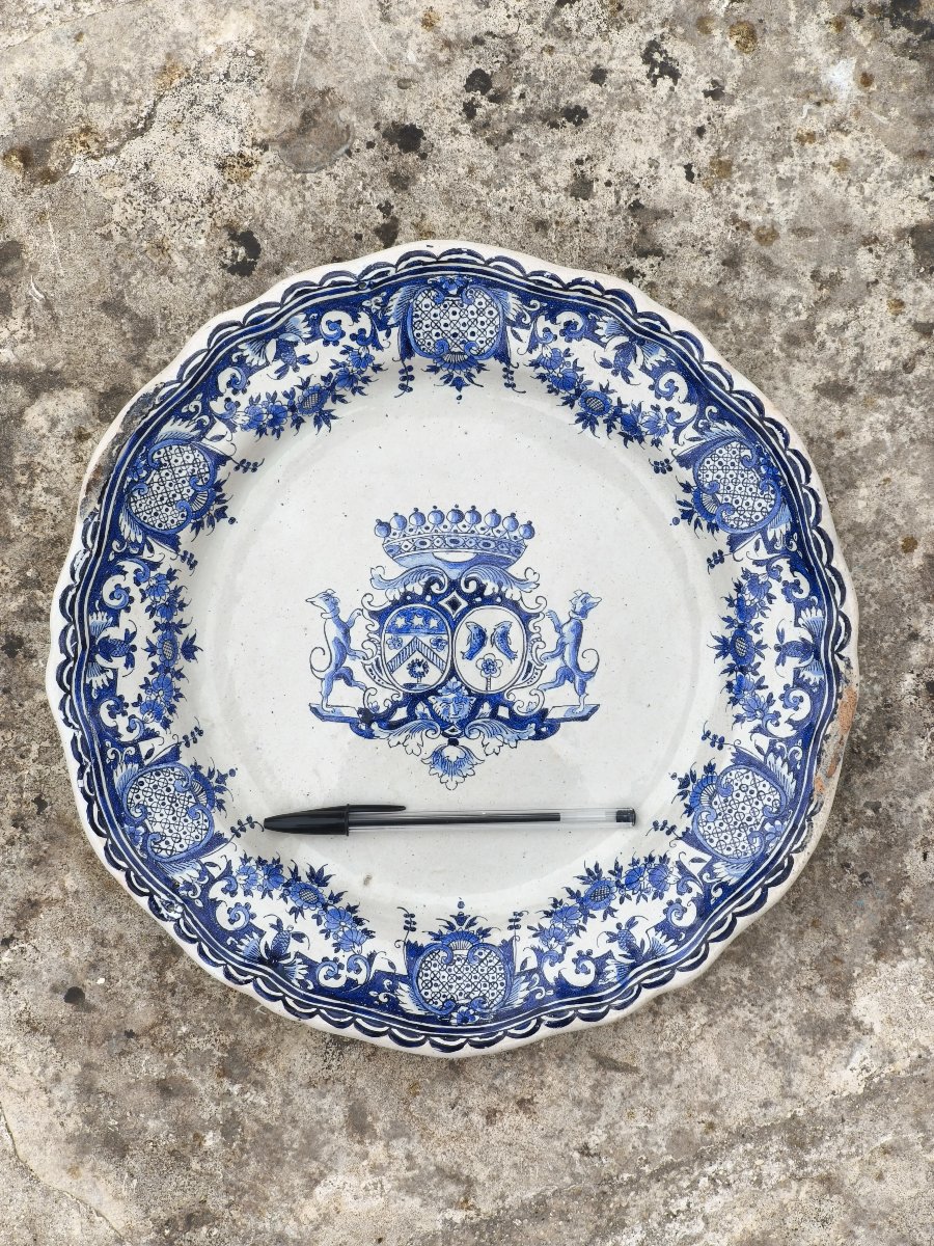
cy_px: 623
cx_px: 467
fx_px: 1799
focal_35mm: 50
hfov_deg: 29.1
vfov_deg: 38.2
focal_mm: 7.1
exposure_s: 1/100
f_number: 1.9
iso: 50
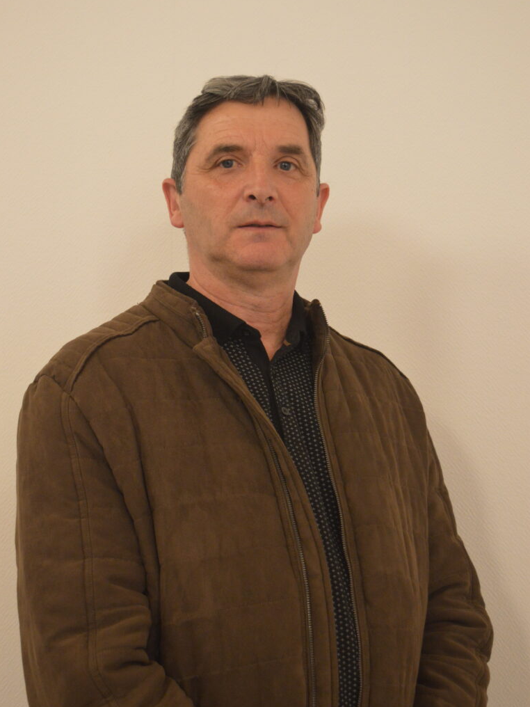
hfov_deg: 24.8
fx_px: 1204
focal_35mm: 59
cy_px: 342
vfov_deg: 32.7
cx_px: 264
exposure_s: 1/60
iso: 1600
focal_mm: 36
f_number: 4.8
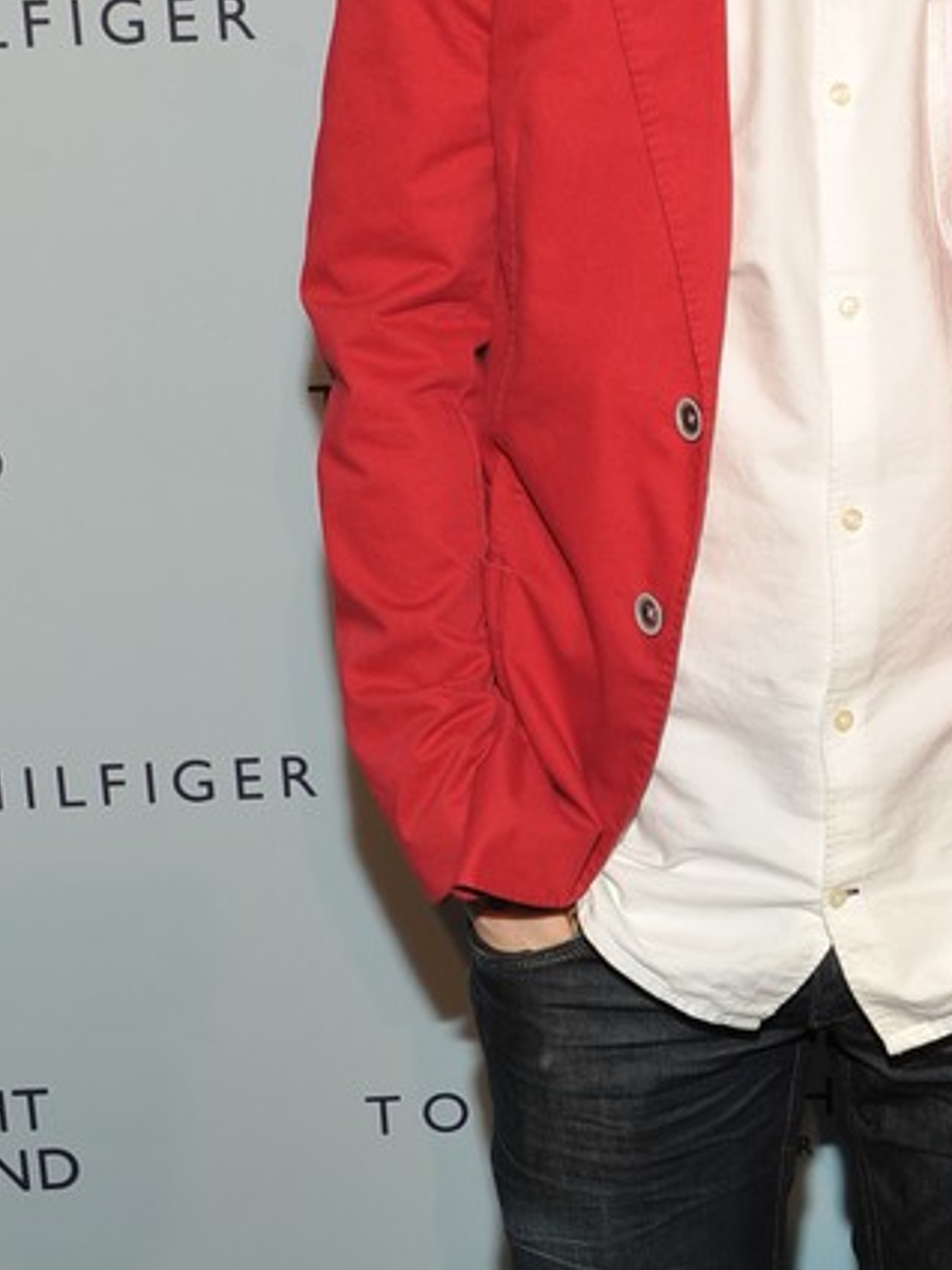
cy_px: 611
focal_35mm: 86
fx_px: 3154
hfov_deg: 16.9
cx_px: 850
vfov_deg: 22.8
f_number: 8
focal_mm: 31
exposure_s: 1/200
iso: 400
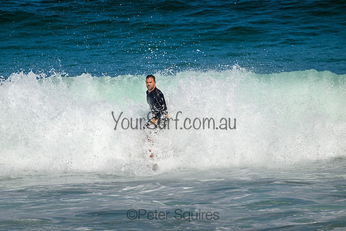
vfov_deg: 1.5
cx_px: 148
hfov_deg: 2.2
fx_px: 8847
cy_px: 99
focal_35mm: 920
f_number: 11
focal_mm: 800
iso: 560
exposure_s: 1/2000
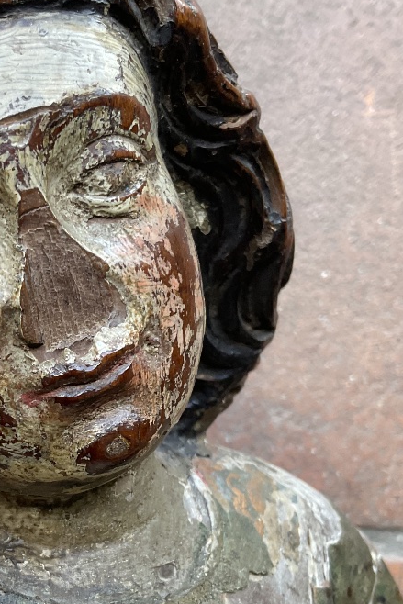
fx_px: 923
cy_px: 421
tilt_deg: -86.1
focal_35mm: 55
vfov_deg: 35.7
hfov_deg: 23.7
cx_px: 10
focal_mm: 3
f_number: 1.8
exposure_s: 1/120
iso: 64
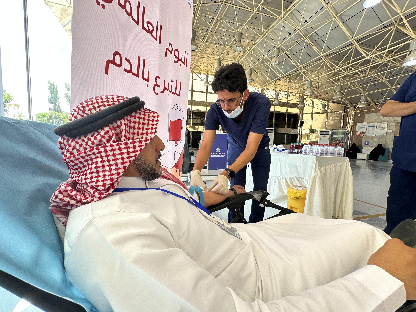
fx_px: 168
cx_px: 208
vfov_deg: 85.7
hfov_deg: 102.1
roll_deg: -1.7
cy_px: 156
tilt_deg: -4.8
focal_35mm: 14
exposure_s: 1/120
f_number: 2.2
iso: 80
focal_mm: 2.22
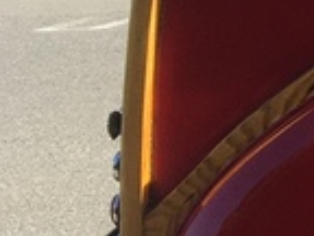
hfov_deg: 8.0
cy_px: 205
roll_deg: +0.0
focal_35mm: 202
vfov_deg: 7.3
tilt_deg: -13.4
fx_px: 1832
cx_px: 1023
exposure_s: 1/601
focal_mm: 4.15
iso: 25
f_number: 2.2
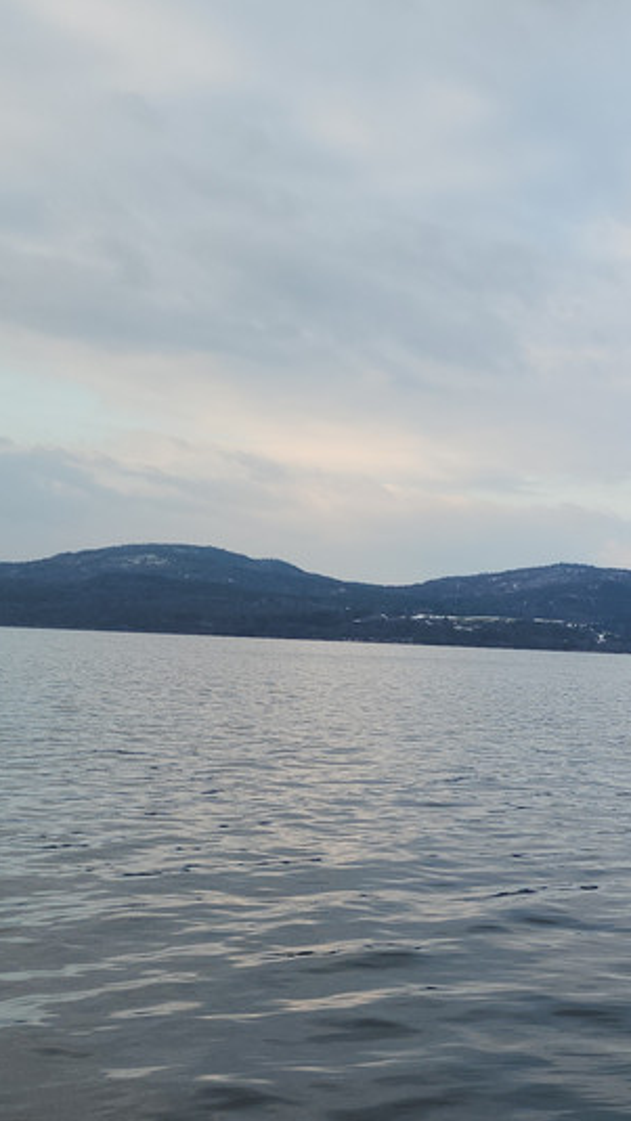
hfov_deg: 19.9
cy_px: 685
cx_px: 1011
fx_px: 1487
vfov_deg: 41.1
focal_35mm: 50
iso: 50
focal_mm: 6.4
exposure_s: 1/219
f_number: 1.8
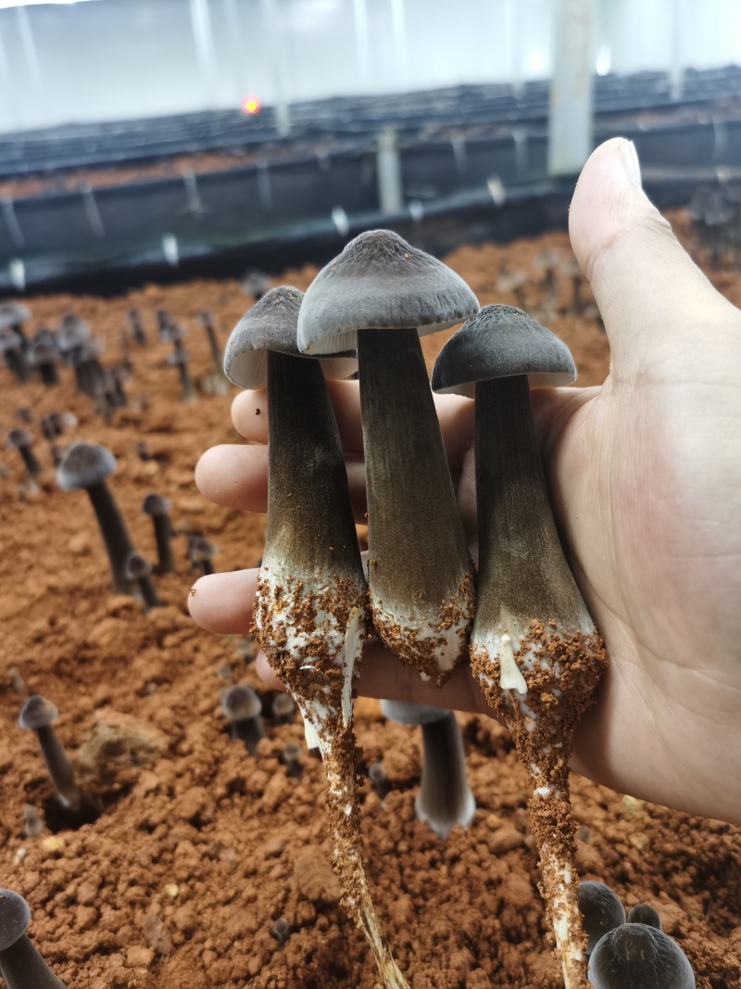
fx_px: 771
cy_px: 494
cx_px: 370
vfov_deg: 65.3
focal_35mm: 27
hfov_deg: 51.3
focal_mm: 5.56
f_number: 1.6
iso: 320
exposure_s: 1/33.3
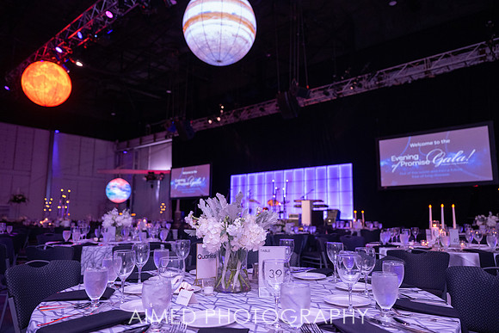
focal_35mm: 26
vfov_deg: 50.3
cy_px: 166
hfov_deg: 70.3
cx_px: 244
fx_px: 355
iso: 1600
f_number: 2.8
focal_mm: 24
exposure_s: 1/200
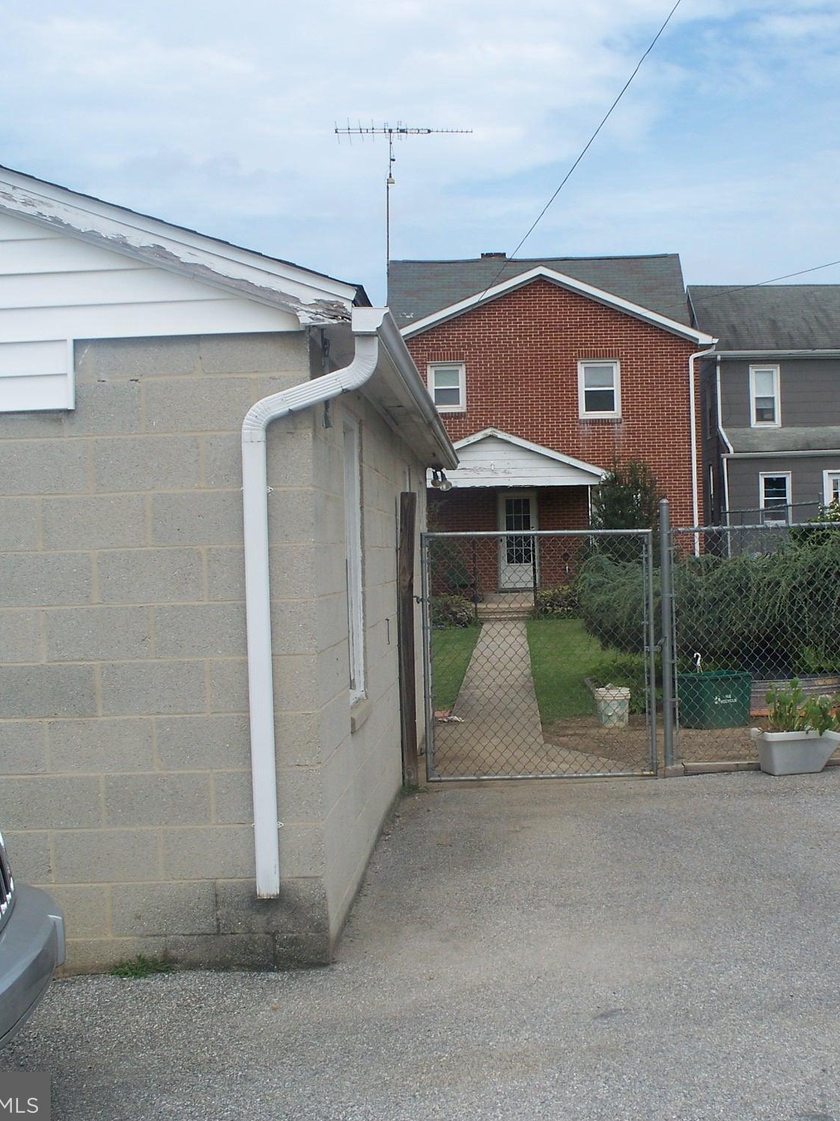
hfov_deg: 29.2
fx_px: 1586
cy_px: 561
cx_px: 627
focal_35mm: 49
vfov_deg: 38.9
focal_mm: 7.54
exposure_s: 1/500
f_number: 5
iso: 80
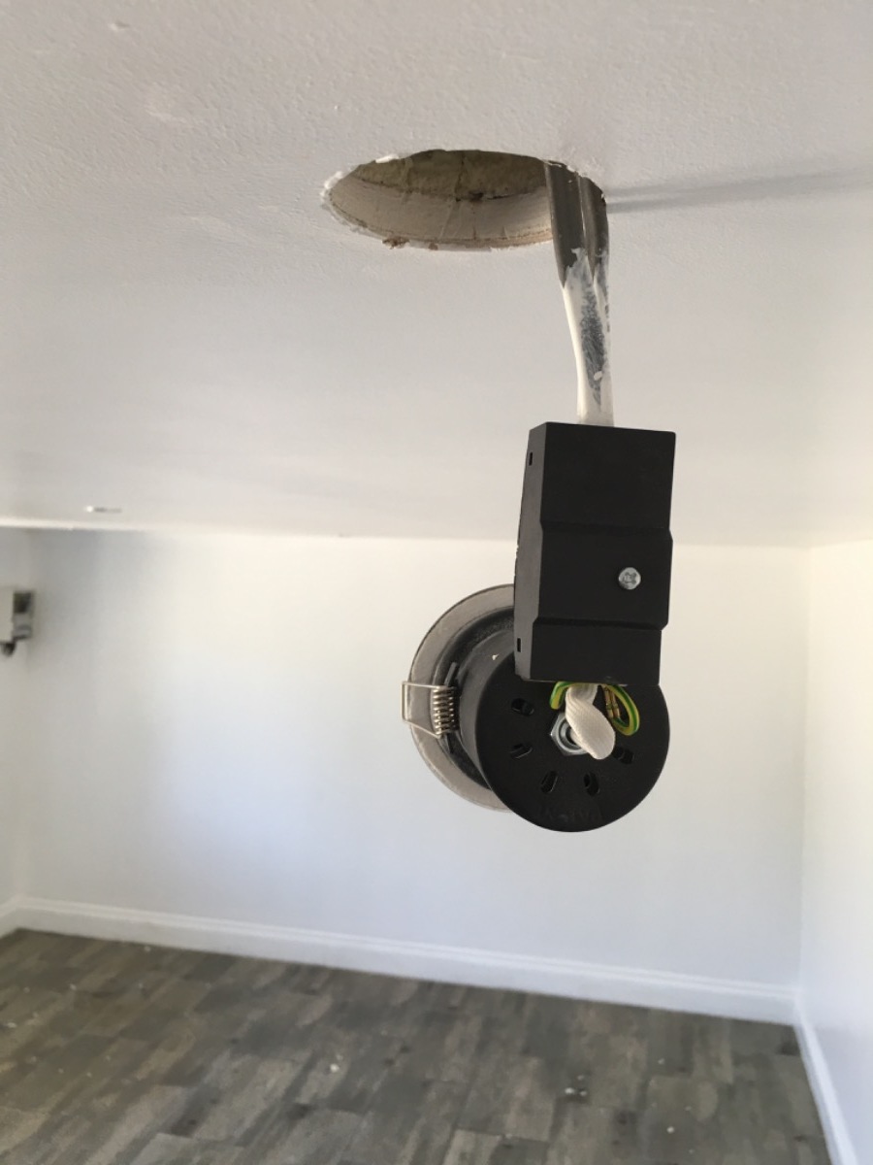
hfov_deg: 48.2
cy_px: 582
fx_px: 975
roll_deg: -1.7
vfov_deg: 61.7
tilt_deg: +1.4
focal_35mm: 29
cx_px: 436
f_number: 2.2
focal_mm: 4.15
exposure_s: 1/33
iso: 32
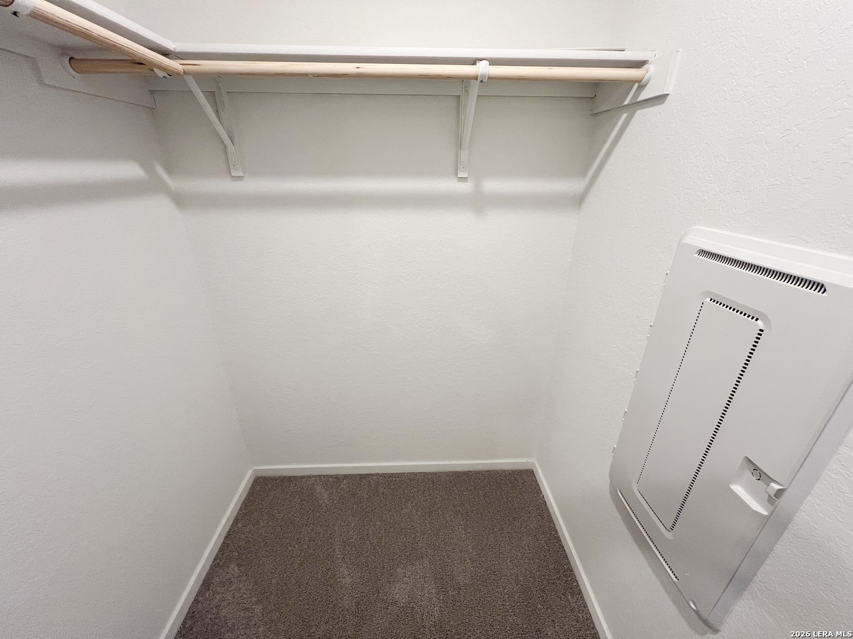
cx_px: 426
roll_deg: -0.5
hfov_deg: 106.2
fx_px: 320
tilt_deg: -25.0
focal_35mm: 13
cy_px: 320
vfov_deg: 89.9
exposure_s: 1/120
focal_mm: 1.57
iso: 160
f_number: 1.8
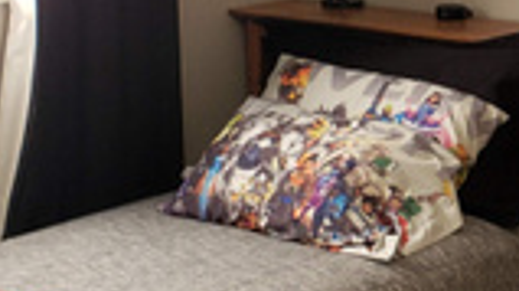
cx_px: 542
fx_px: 1567
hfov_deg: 18.2
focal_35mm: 114
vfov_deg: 10.6
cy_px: 98
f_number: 2.4
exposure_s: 1/60
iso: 100
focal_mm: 4.3
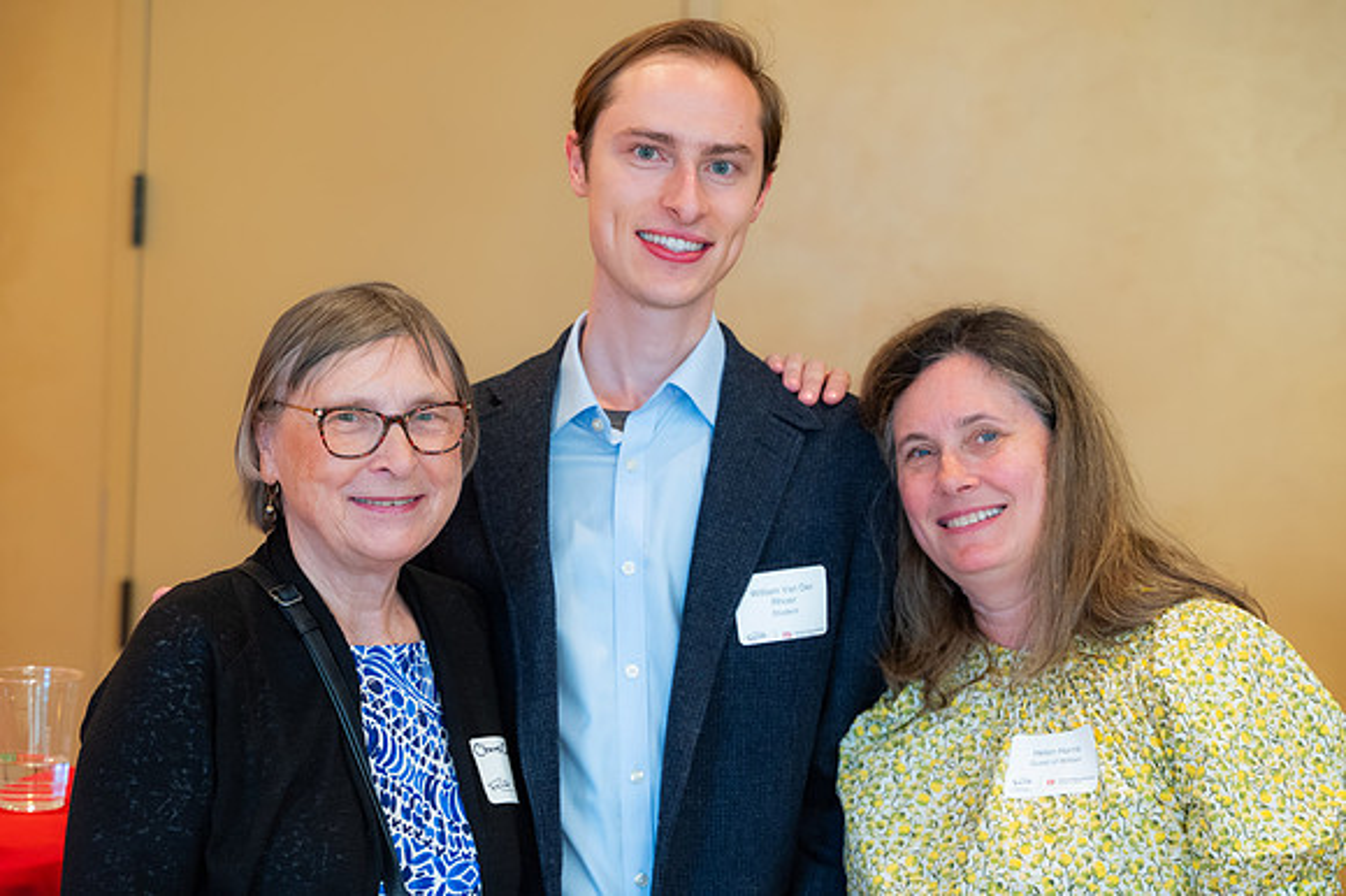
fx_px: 3178
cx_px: 673
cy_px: 508
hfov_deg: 23.9
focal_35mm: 85
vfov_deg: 16.0
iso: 2000
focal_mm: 75
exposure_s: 1/125
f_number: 4
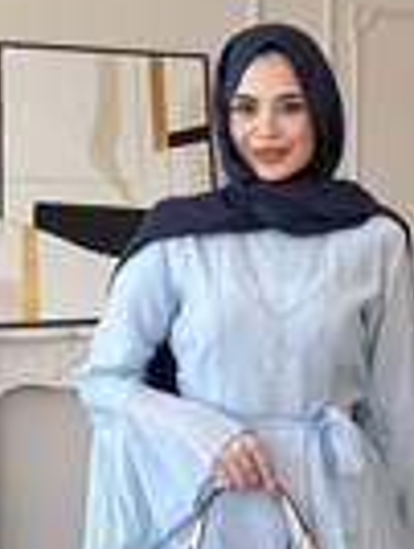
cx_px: 271
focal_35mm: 74
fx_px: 1176
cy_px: 588
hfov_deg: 19.9
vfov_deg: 24.7
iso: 64
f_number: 1.78
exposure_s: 1/260
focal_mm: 6.76
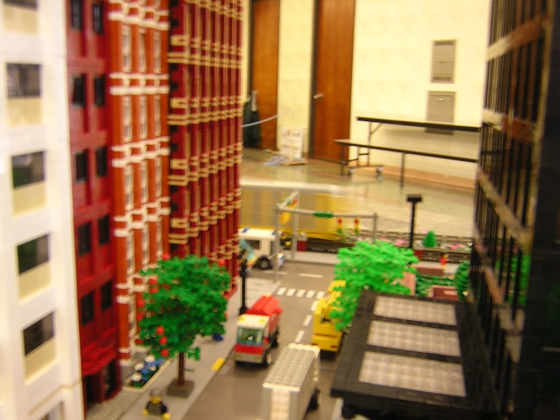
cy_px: 210
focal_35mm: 36
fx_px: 582
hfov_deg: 51.4
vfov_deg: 39.7
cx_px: 280
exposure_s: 1/7.5
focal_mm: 4.7
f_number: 2.6
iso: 100
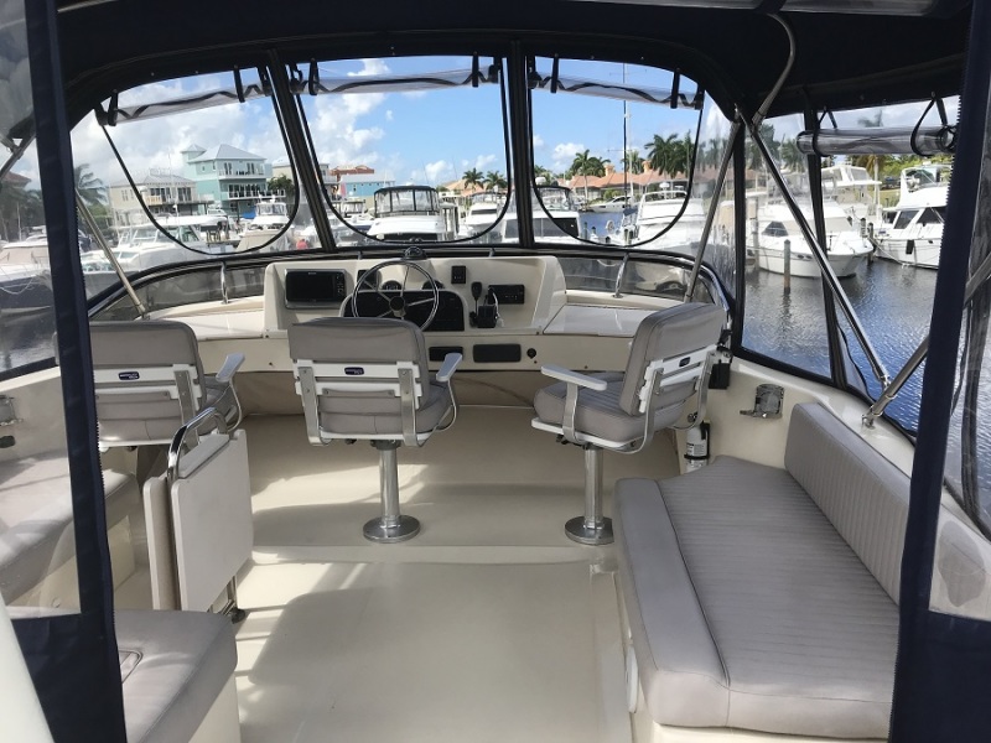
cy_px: 372
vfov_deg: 49.7
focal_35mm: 28
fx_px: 802
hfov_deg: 63.4
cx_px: 496
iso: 20
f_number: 1.8
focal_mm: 3.99
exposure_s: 1/1996
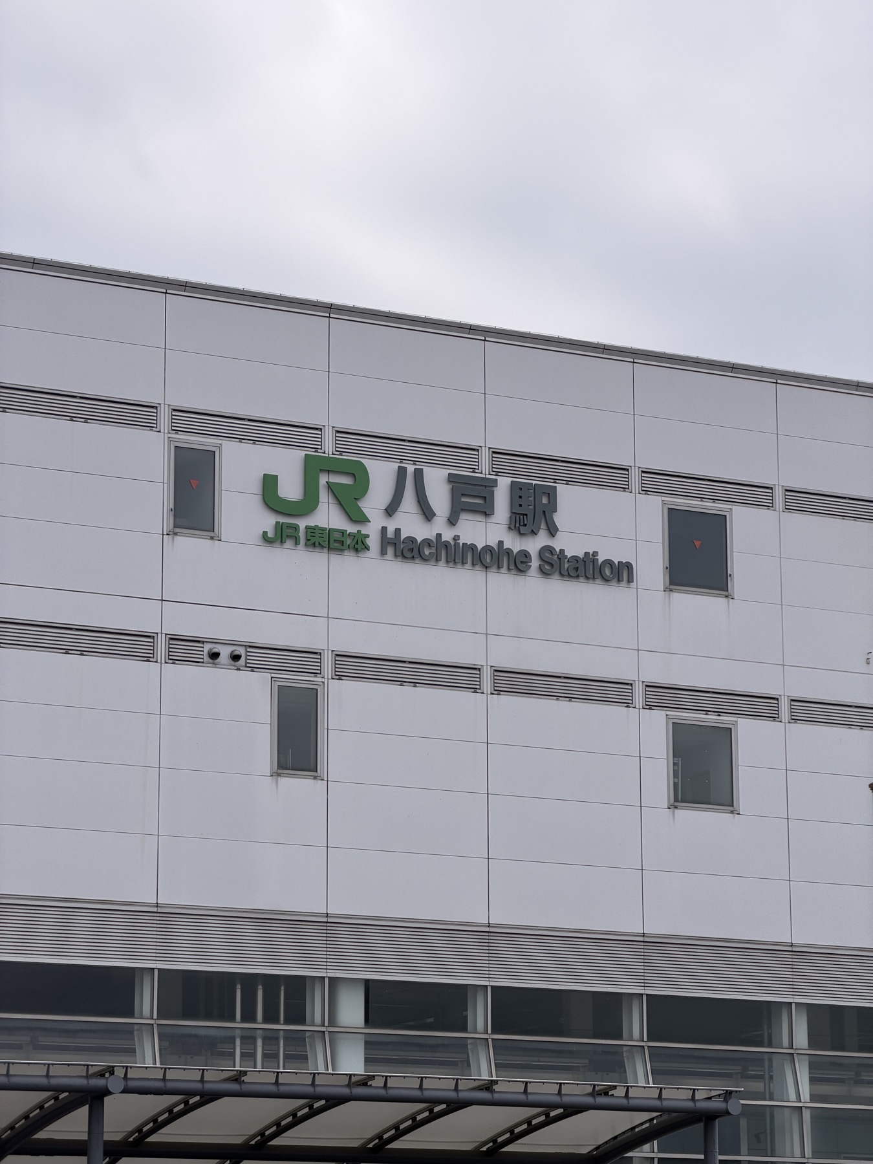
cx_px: 436
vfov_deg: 19.6
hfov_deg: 14.8
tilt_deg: +12.3
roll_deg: -0.2
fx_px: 3363
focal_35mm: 100
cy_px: 582
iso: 25
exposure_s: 1/638
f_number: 2.8
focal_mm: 16.89
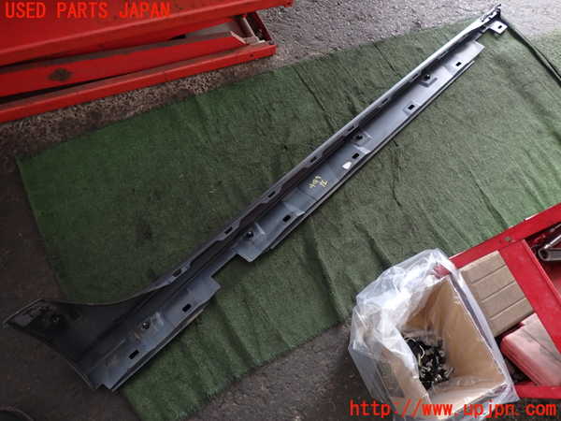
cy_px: 210
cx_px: 280
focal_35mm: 25
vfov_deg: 54.9
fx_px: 405
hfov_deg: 69.4
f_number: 2
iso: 200
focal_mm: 4.5
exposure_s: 1/40
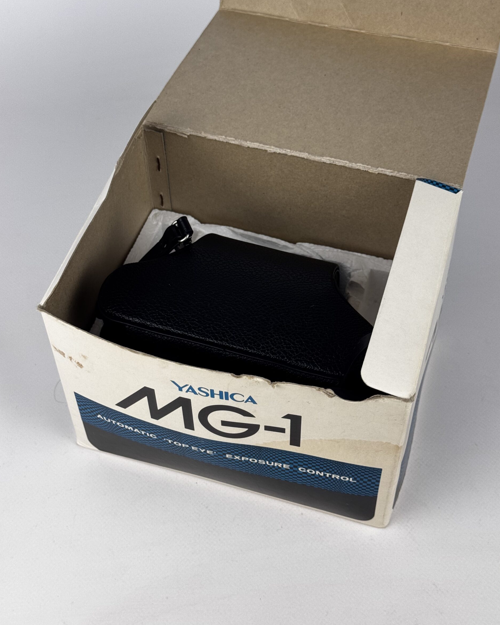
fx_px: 944
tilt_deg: -50.2
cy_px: 293
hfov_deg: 29.7
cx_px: 252
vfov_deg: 36.6
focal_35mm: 51
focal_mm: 6.76
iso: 64
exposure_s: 1/404
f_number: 1.78
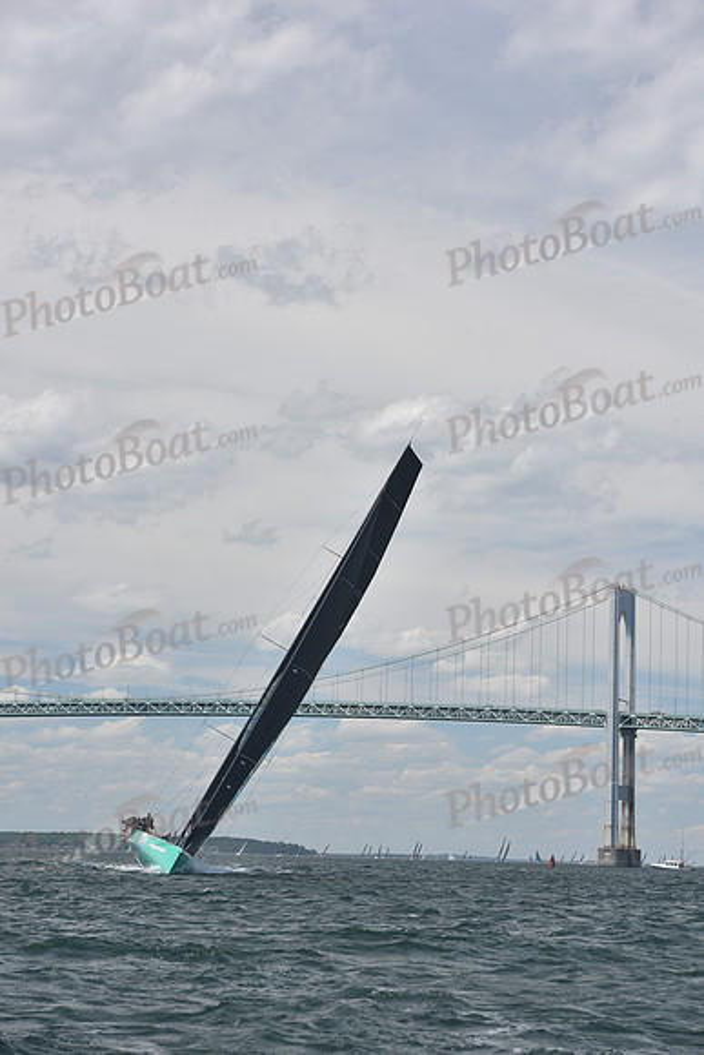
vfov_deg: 22.6
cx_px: 352
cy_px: 528
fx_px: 2638
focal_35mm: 90
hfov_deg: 15.2
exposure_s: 1/800
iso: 320
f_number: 7.1
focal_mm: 90
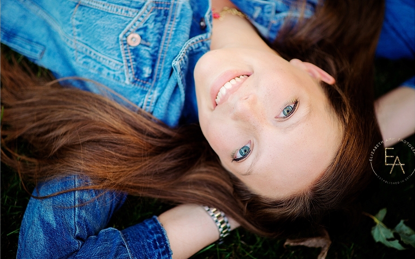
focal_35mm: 87
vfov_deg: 15.0
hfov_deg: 23.8
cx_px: 208
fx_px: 984
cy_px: 124
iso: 200
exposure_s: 1/800
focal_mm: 85
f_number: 2
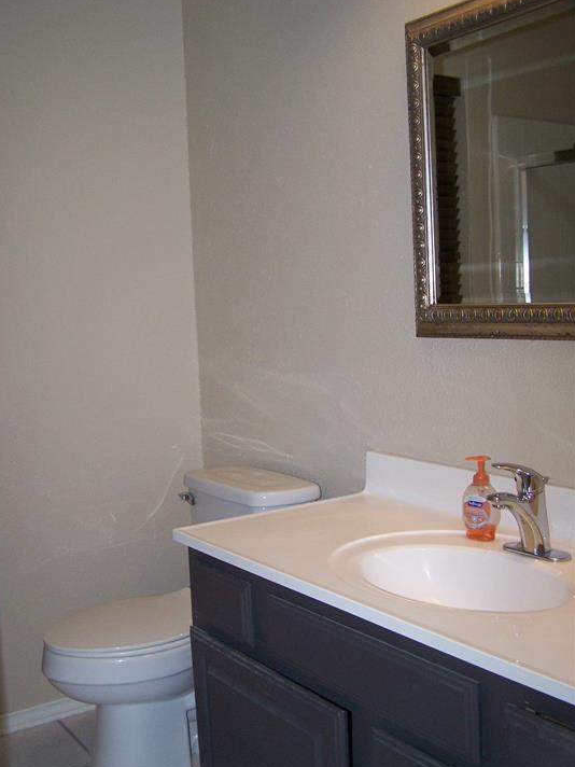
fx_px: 908
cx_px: 267
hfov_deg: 35.1
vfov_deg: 45.8
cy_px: 384
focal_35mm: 41
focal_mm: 6.3
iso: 160
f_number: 2.8
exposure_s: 1/60
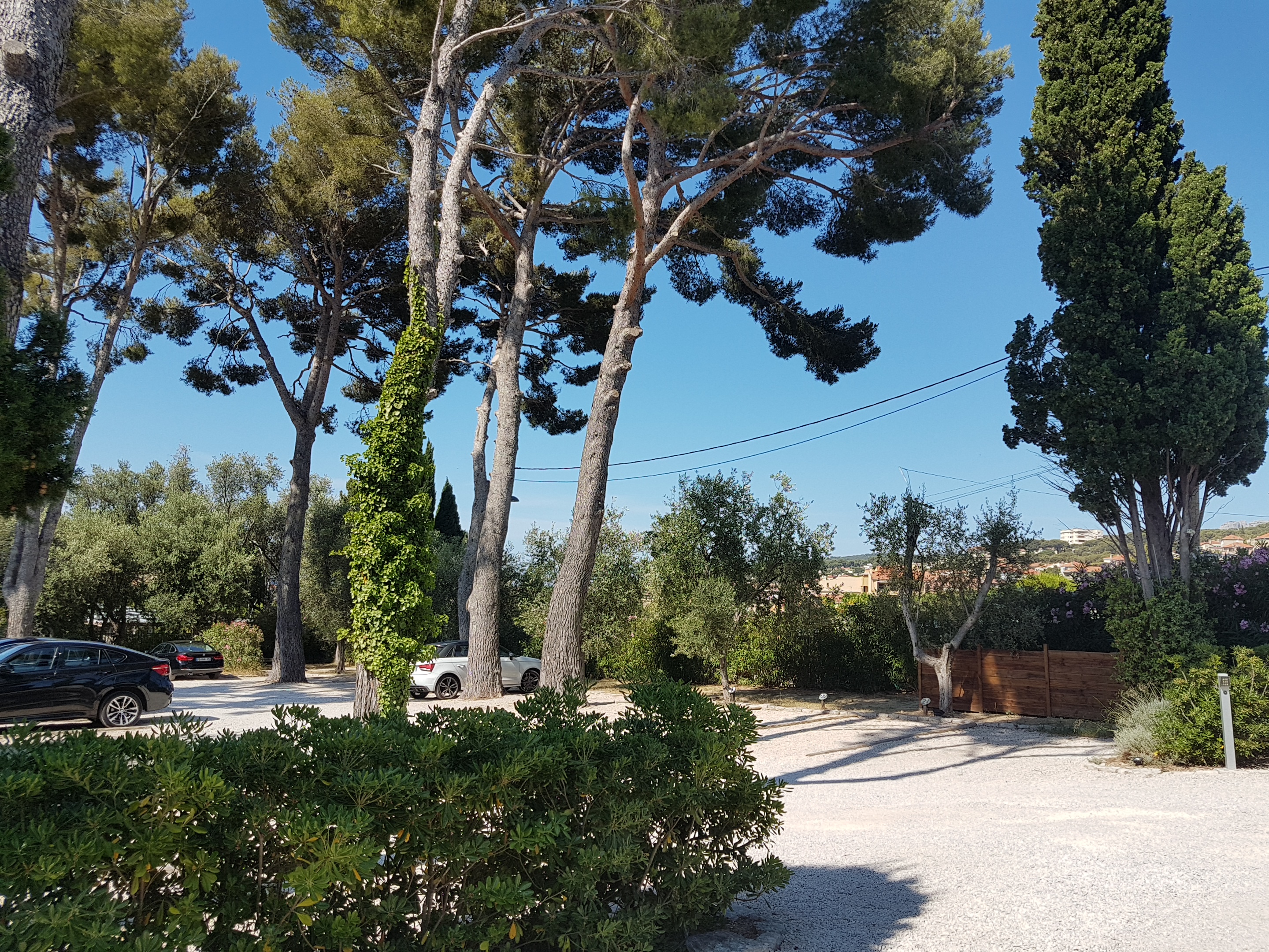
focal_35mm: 26
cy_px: 476
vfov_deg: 53.1
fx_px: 953
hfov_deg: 67.3
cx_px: 634
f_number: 1.7
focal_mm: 4.2
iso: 40
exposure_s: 1/1864
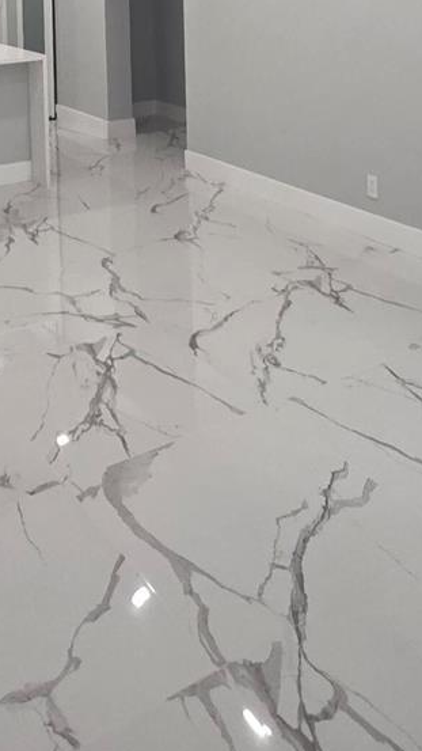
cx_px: 123
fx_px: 816
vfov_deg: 41.4
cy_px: -37
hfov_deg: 28.7
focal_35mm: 41
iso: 125
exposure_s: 1/120
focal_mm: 2.2
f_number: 1.9
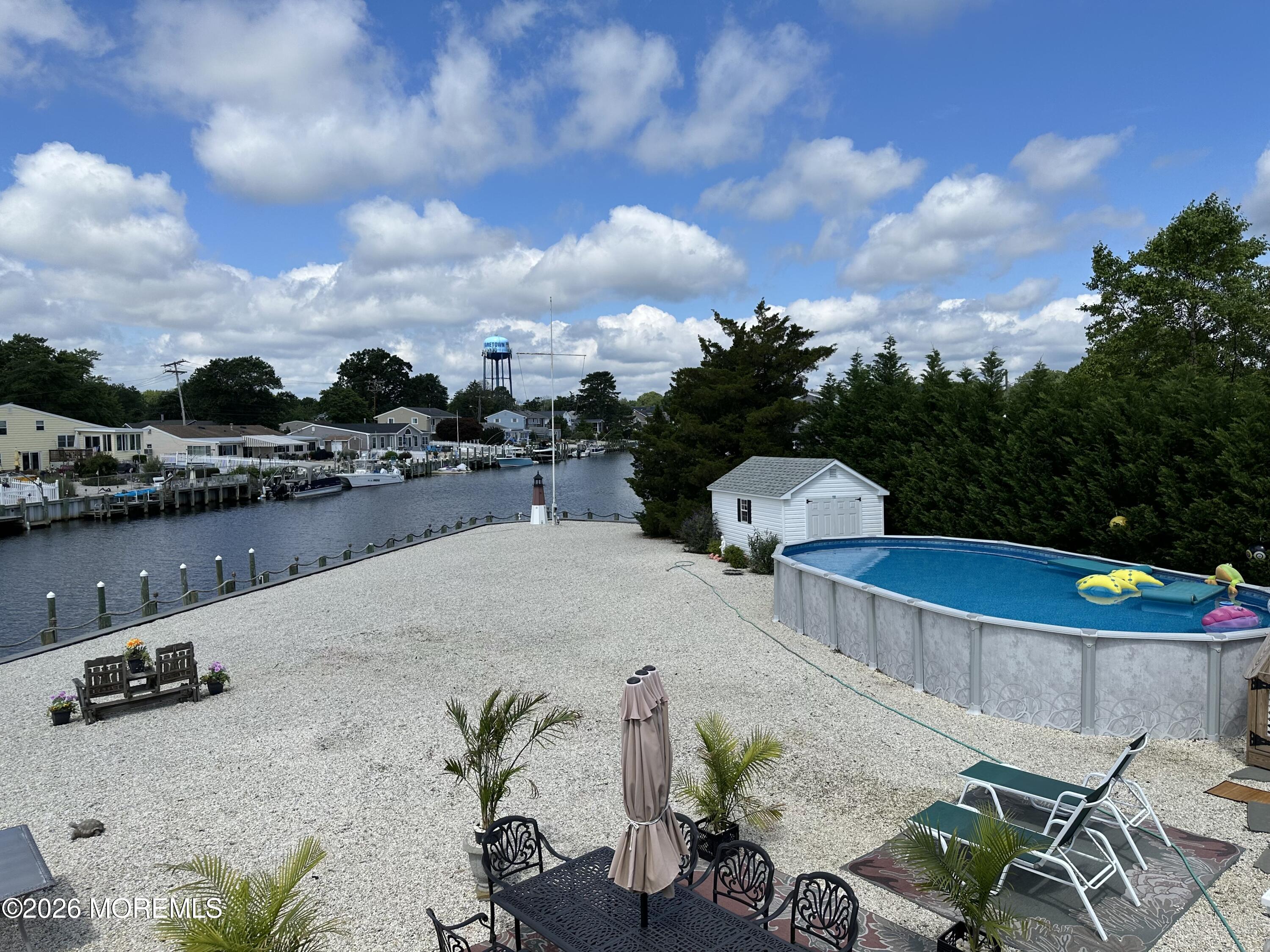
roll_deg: +0.6
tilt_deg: -4.2
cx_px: 635
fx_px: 881
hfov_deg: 71.6
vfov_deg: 56.8
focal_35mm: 24
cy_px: 476
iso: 80
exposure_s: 1/6623
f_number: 1.78
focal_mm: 6.86
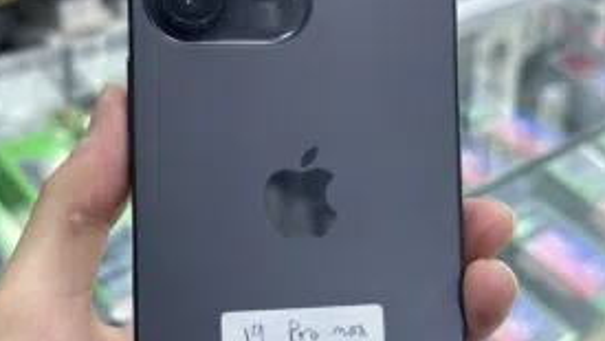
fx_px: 1220
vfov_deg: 15.9
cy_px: 185
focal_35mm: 76
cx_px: 279
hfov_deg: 27.8
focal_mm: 6.86
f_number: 1.78
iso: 100
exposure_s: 1/100
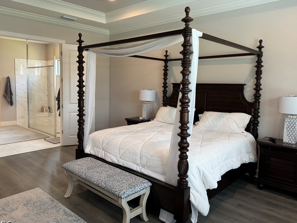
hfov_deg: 65.2
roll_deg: -1.6
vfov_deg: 51.3
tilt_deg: -7.2
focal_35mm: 27
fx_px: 232
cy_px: 104
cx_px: 138
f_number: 1.78
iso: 200
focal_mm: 6.76
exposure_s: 1/120
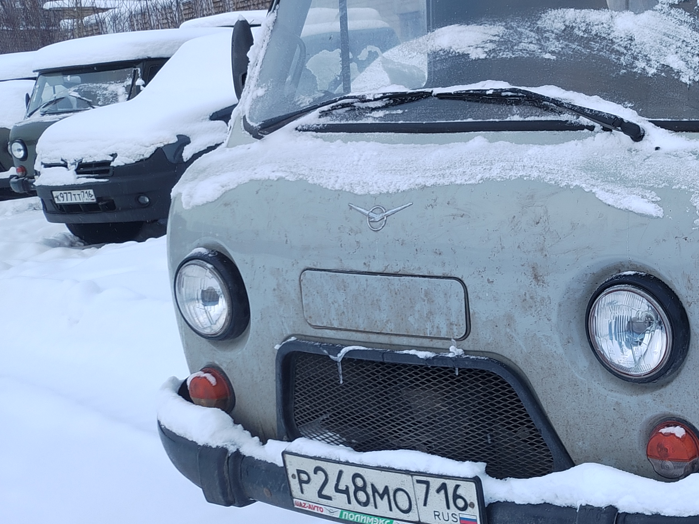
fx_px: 1090
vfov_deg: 27.0
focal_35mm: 54
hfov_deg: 31.3
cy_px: 238
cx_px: 784
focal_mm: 5.25
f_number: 1.75
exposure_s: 1/100
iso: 104
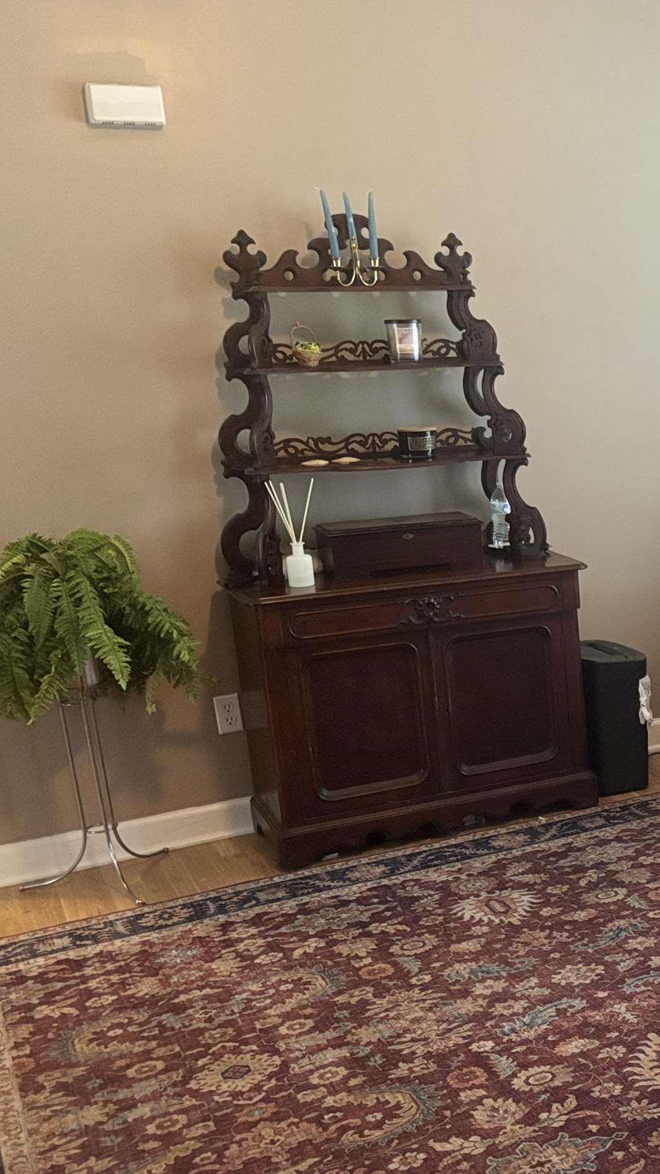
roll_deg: +2.2
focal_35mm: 46
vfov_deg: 44.4
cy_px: 695
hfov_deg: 22.9
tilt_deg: -13.5
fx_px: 1431
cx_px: 878
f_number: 1.6
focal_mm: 5.96
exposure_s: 1/40
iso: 500
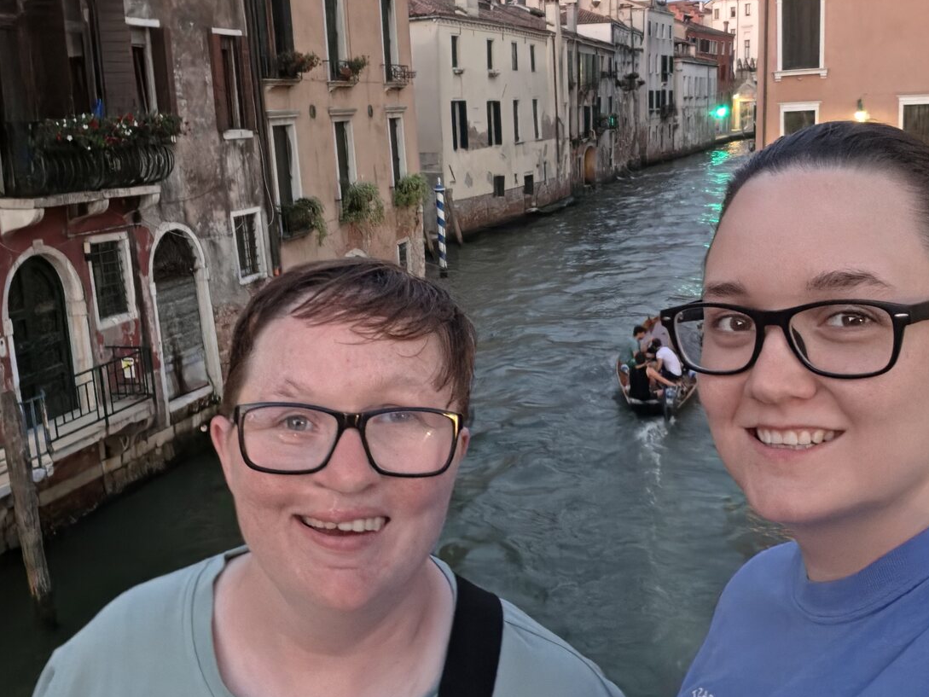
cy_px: 320
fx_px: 1020
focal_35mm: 38
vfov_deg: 37.7
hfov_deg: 49.0
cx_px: 467
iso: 1000
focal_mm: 3.3
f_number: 2.2
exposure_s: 1/16.7
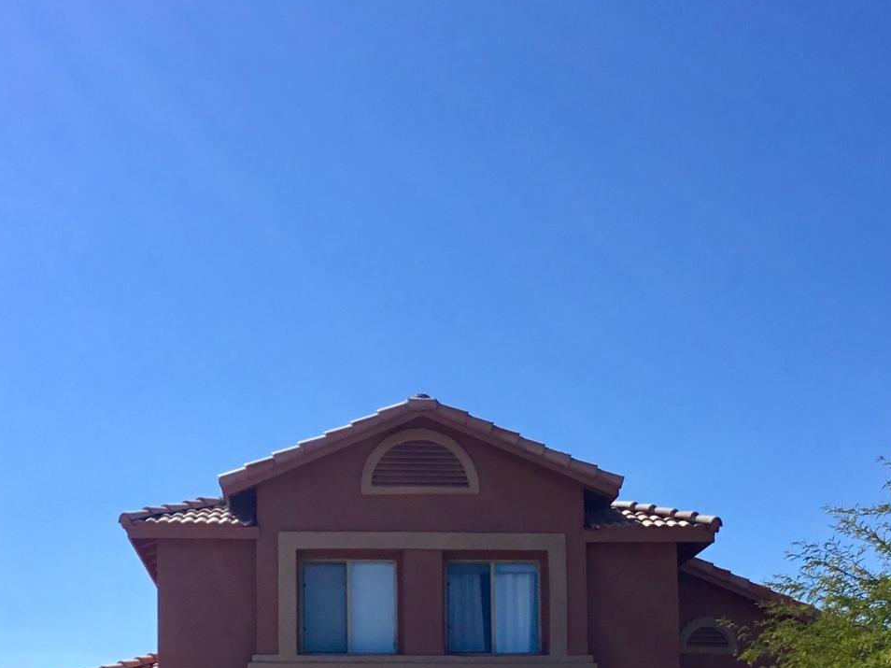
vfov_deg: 21.6
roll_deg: +0.5
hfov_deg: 29.8
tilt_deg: +5.8
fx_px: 1673
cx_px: 435
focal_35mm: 65
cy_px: 702
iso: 25
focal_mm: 3.3
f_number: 2.4
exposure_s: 1/1988
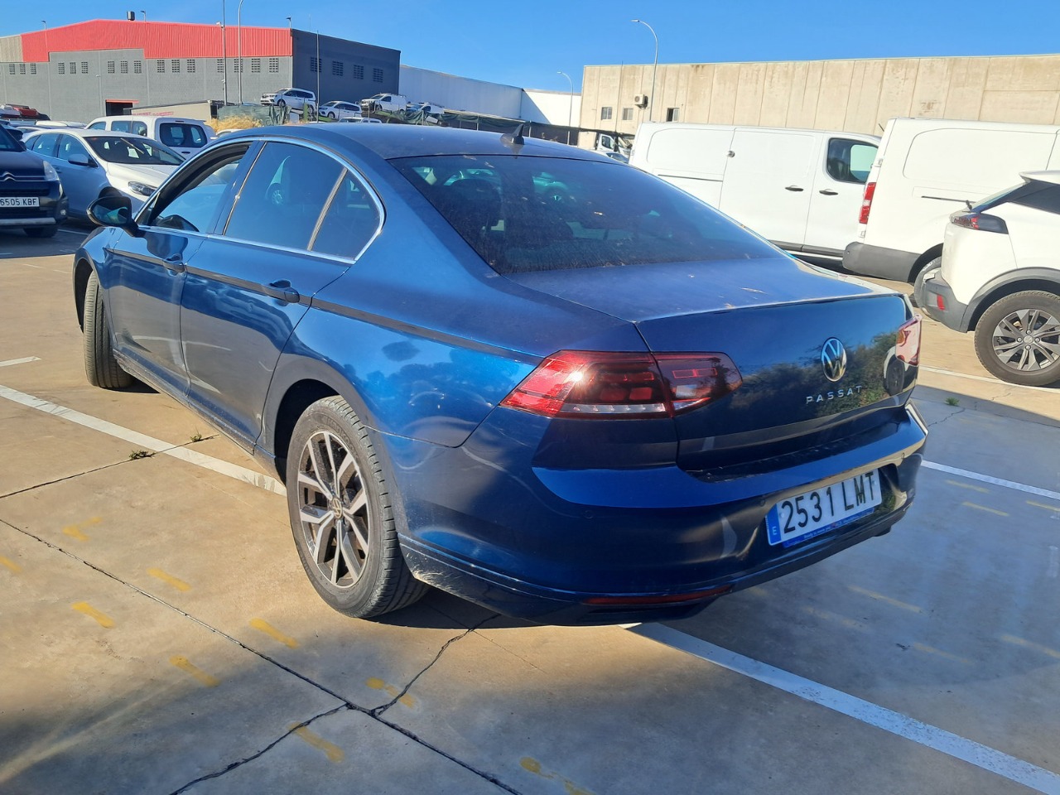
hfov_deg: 65.3
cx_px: 530
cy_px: 398
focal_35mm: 27
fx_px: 827
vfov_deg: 51.4
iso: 50
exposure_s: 1/505
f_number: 1.8
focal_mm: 4
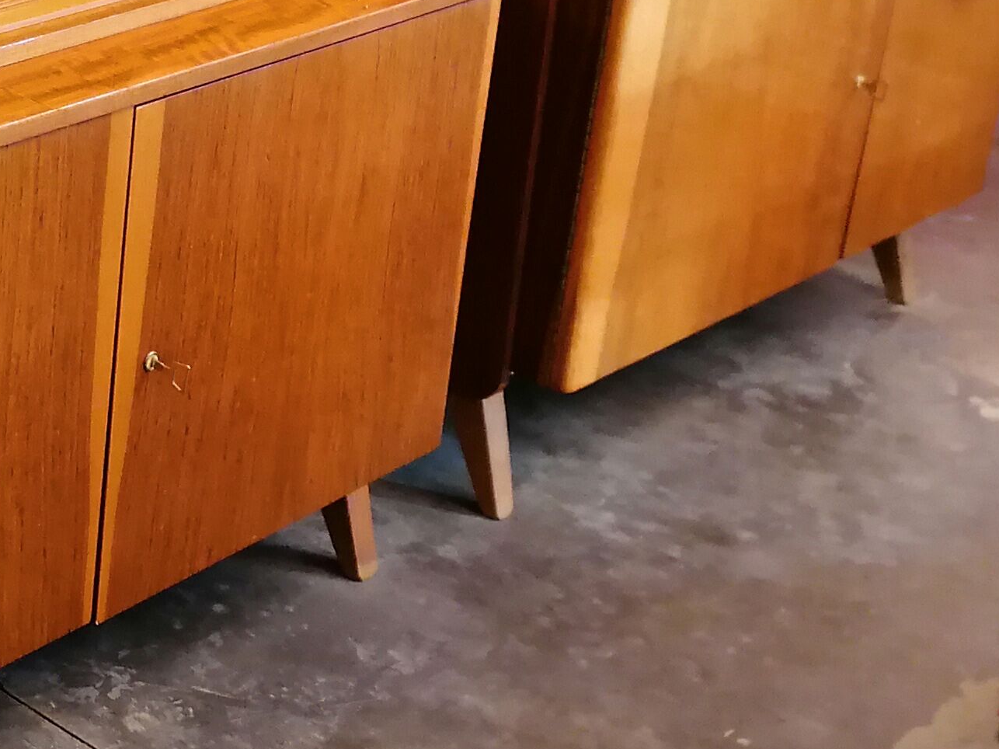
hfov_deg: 21.6
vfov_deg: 17.2
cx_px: -211
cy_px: 24
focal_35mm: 84
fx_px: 2424
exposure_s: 1/25
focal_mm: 4.75
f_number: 1.8
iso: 320
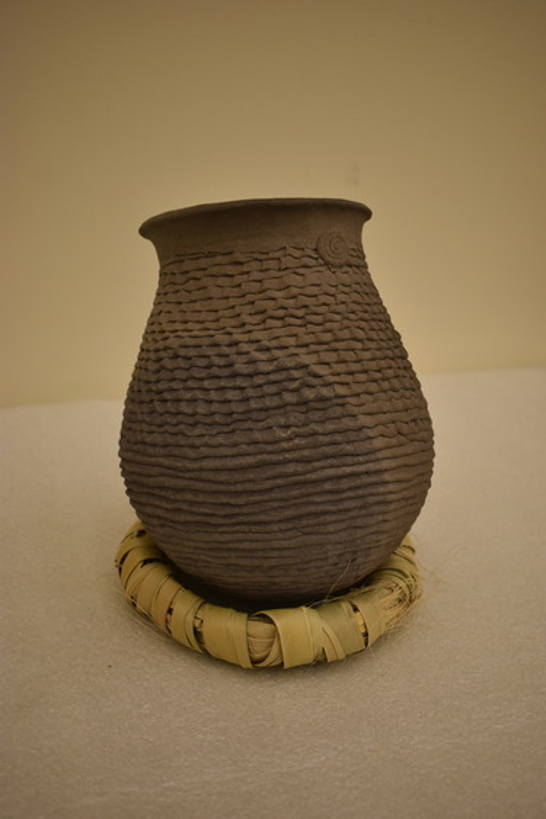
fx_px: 853
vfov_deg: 51.3
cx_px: 273
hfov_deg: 35.5
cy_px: 410
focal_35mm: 38
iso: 450
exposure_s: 1/60
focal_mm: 25
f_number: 4
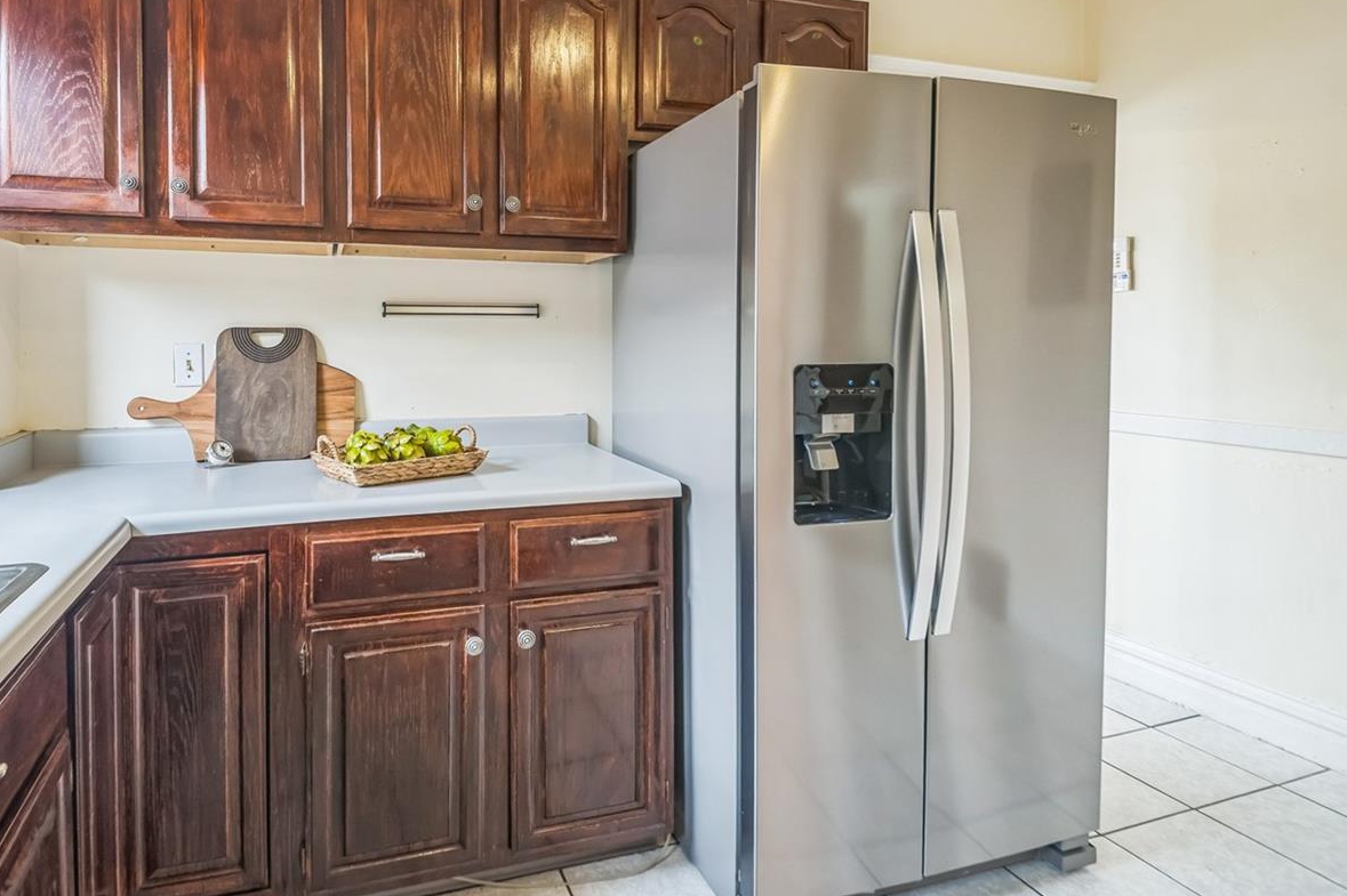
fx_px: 711
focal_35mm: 19
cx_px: 537
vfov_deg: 63.6
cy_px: 337
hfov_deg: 85.8
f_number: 7.1
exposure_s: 1/8
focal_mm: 14
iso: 400
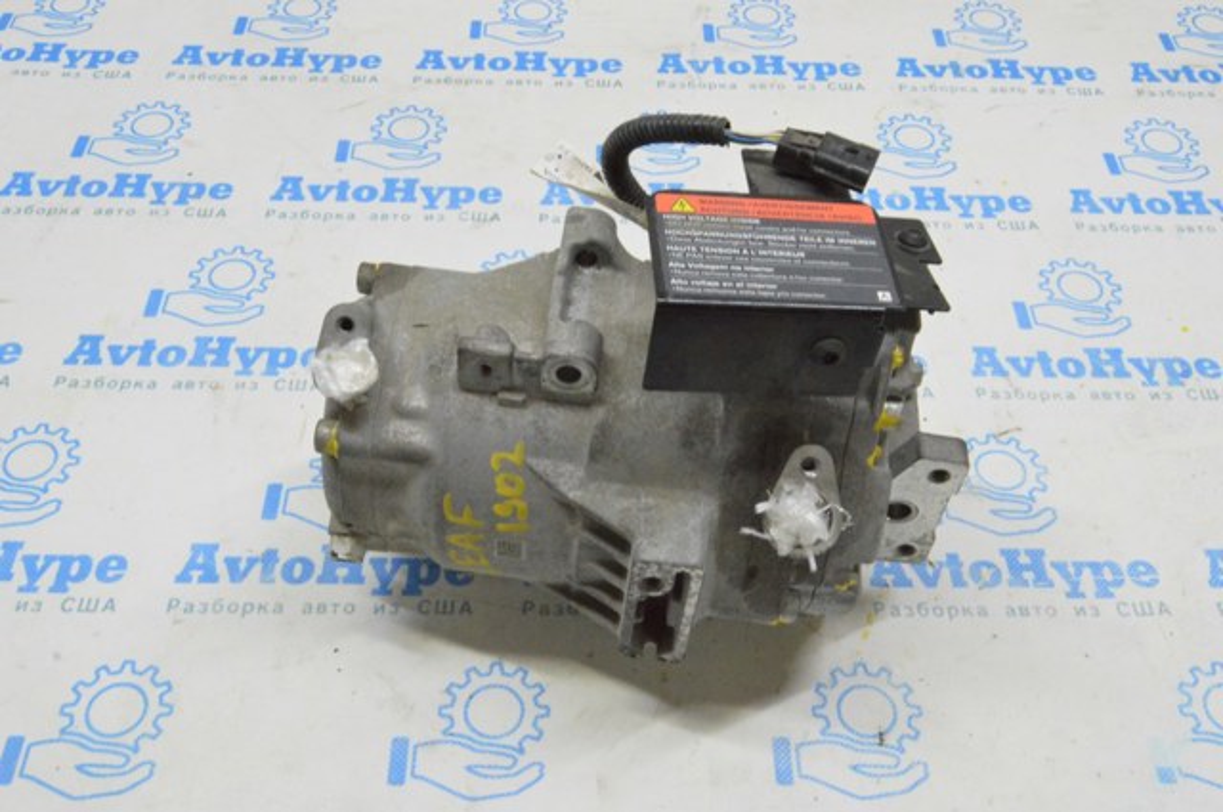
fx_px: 1221
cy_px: 406
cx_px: 612
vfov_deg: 36.8
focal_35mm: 36
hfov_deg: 53.2
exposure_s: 1/20
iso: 6400
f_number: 20
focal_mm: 24
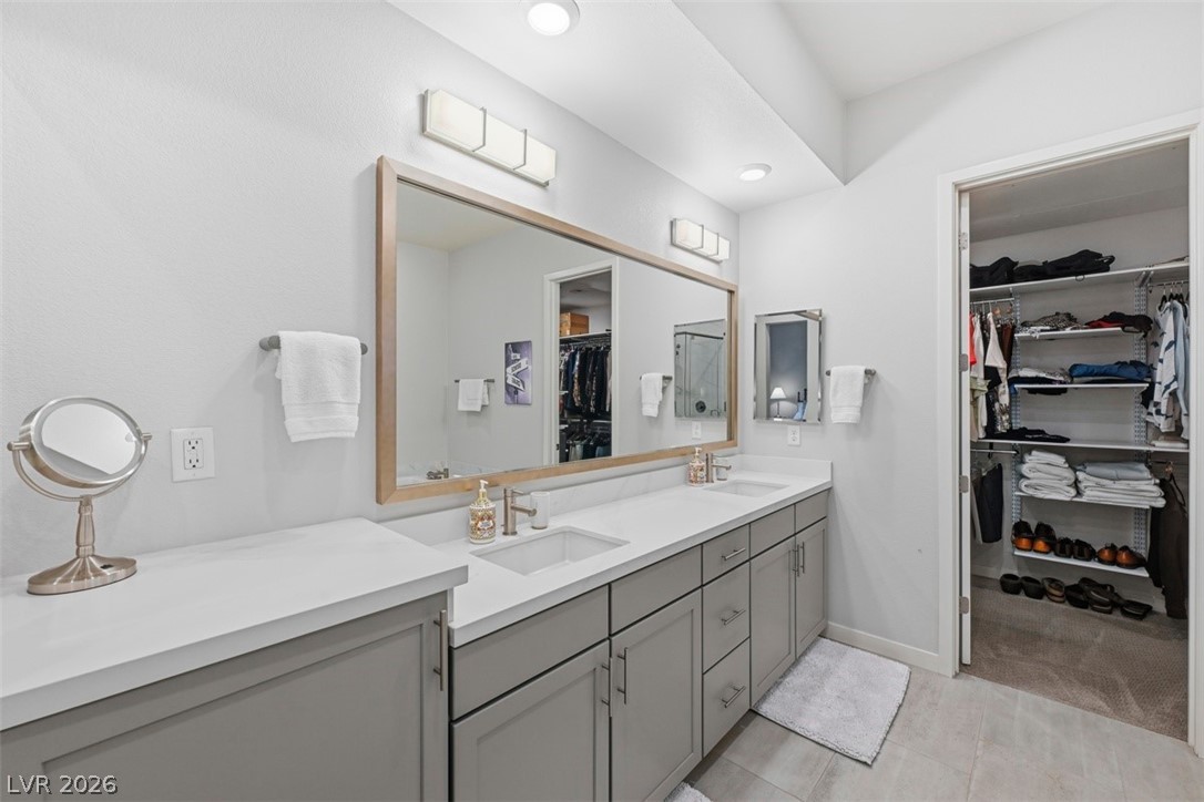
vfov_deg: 81.2
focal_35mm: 14
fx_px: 468
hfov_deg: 104.3
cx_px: 602
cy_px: 401
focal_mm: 14
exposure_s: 1/400
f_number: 9
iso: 500
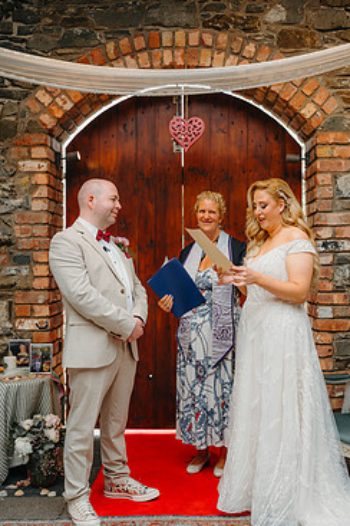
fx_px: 627
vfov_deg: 45.4
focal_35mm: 43
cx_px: 191
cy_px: 274
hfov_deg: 31.2
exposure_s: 1/200
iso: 100
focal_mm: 35
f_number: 2
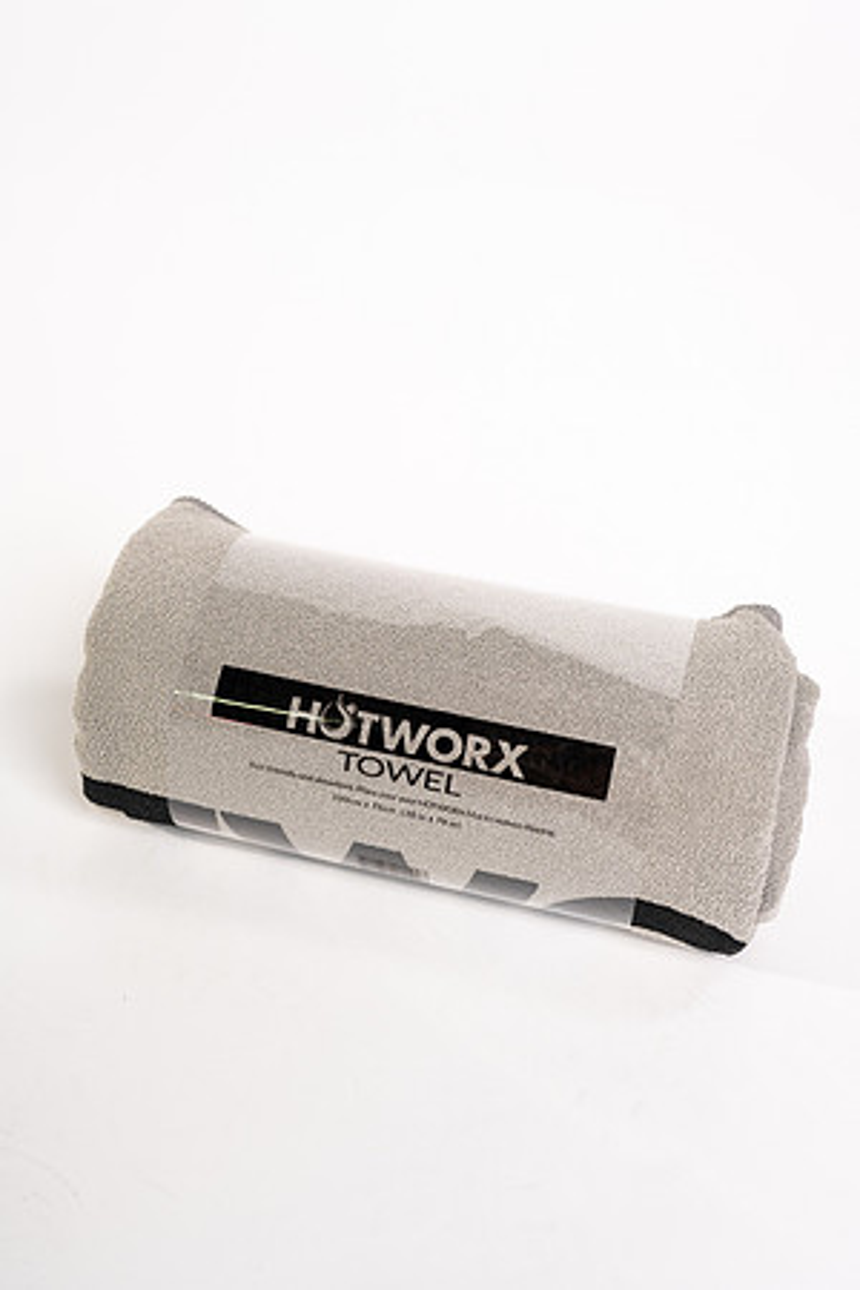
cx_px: 430
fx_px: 1792
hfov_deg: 27.0
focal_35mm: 50
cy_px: 645
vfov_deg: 39.6
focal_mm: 50
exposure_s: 1/160
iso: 200
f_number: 4
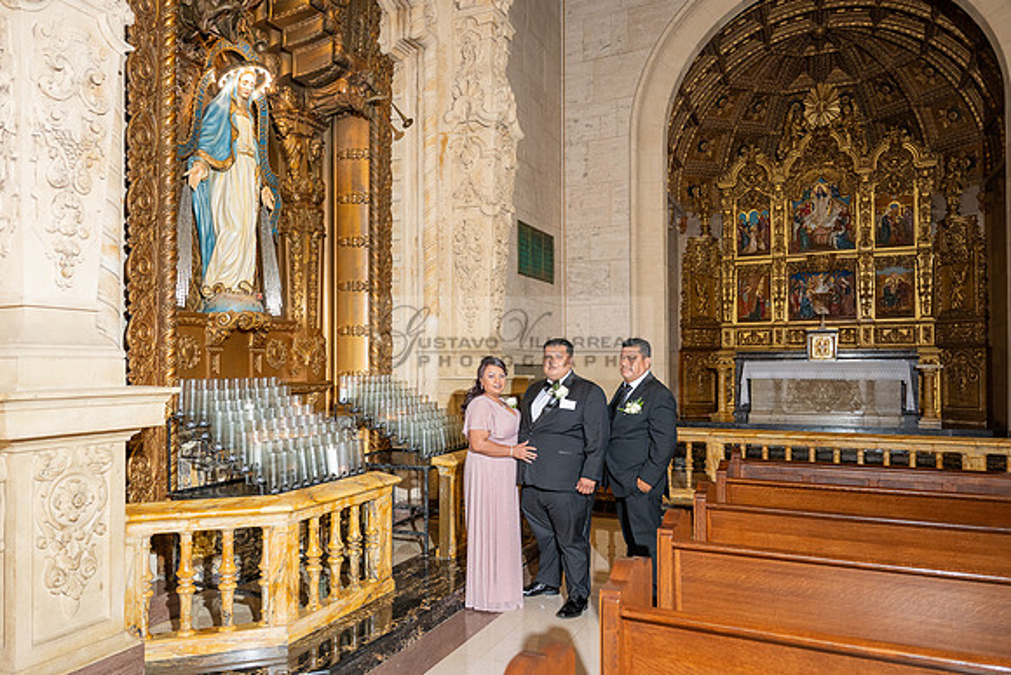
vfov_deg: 49.0
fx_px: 739
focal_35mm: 26
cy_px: 359
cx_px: 457
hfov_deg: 68.6
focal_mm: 24
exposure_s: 1/200
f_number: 2.8
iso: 1000
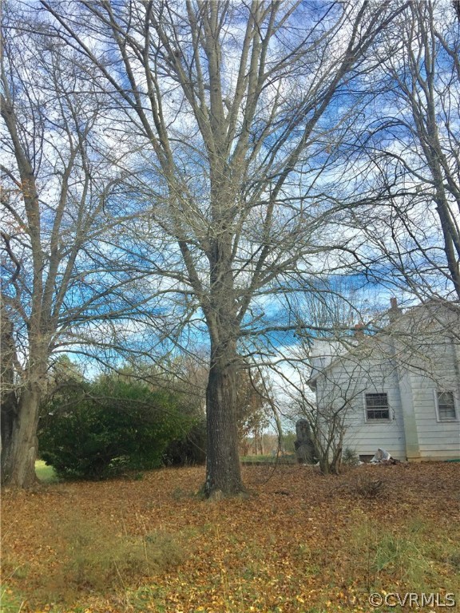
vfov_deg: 61.7
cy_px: 306
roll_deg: +1.8
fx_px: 514
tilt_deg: +17.3
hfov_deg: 48.2
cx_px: 230
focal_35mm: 29
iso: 32
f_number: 2.2
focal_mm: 4.15
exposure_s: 1/760
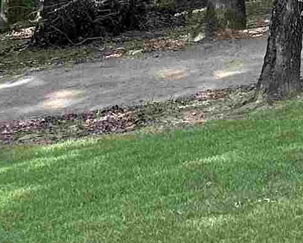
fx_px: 1453
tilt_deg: +0.3
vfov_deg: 8.7
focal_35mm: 162
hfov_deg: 10.3
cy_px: -335
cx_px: 729
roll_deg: -4.5
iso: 50
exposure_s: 1/558
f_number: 1.5
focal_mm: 5.7
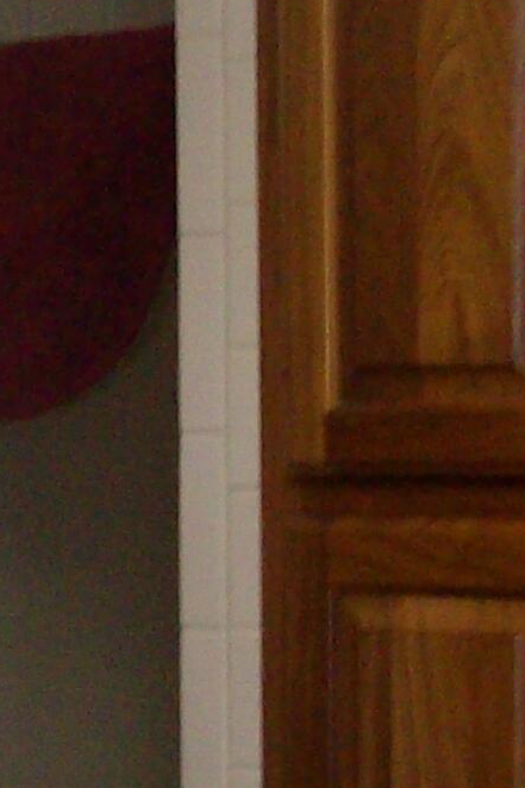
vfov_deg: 12.1
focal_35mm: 165
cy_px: 980
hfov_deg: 8.2
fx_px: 3611
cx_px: -139
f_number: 2.8
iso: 200
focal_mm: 5.8
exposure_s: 1/40
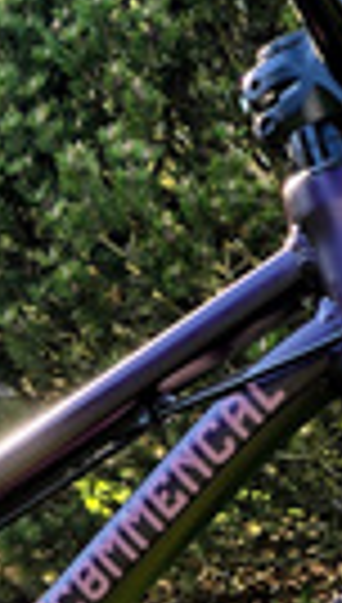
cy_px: 621
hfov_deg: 10.9
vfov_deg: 18.5
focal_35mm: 112
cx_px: 122
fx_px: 1794
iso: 12
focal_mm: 6.3
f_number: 1.7
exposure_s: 1/228
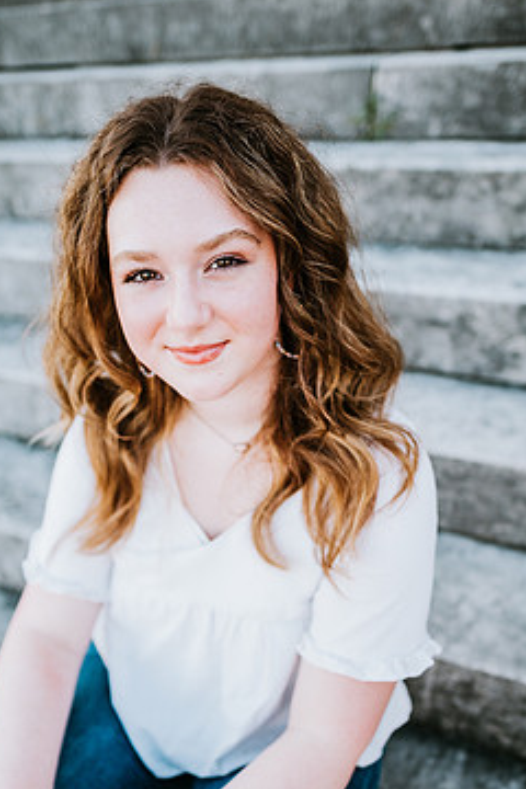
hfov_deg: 43.5
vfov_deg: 61.3
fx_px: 657
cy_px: 482
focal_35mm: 30
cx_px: 228
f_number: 2
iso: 100
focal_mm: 24
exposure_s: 1/500
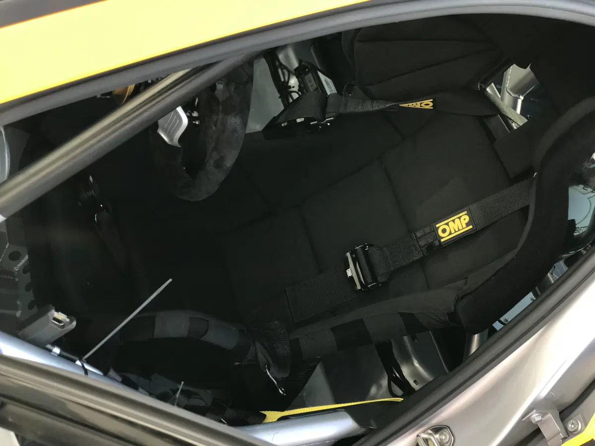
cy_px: 223
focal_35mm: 57
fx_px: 980
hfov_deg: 33.8
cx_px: 298
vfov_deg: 25.7
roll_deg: -43.7
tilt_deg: -34.2
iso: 40
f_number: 2.8
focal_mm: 6.6
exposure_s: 1/100
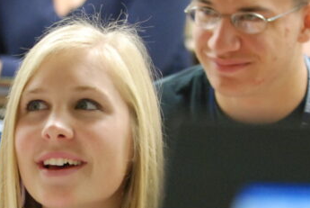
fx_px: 2690
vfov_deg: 4.4
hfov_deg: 6.6
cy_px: 148
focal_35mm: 312
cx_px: 92
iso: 1000
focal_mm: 70
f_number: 2.8
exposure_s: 1/40
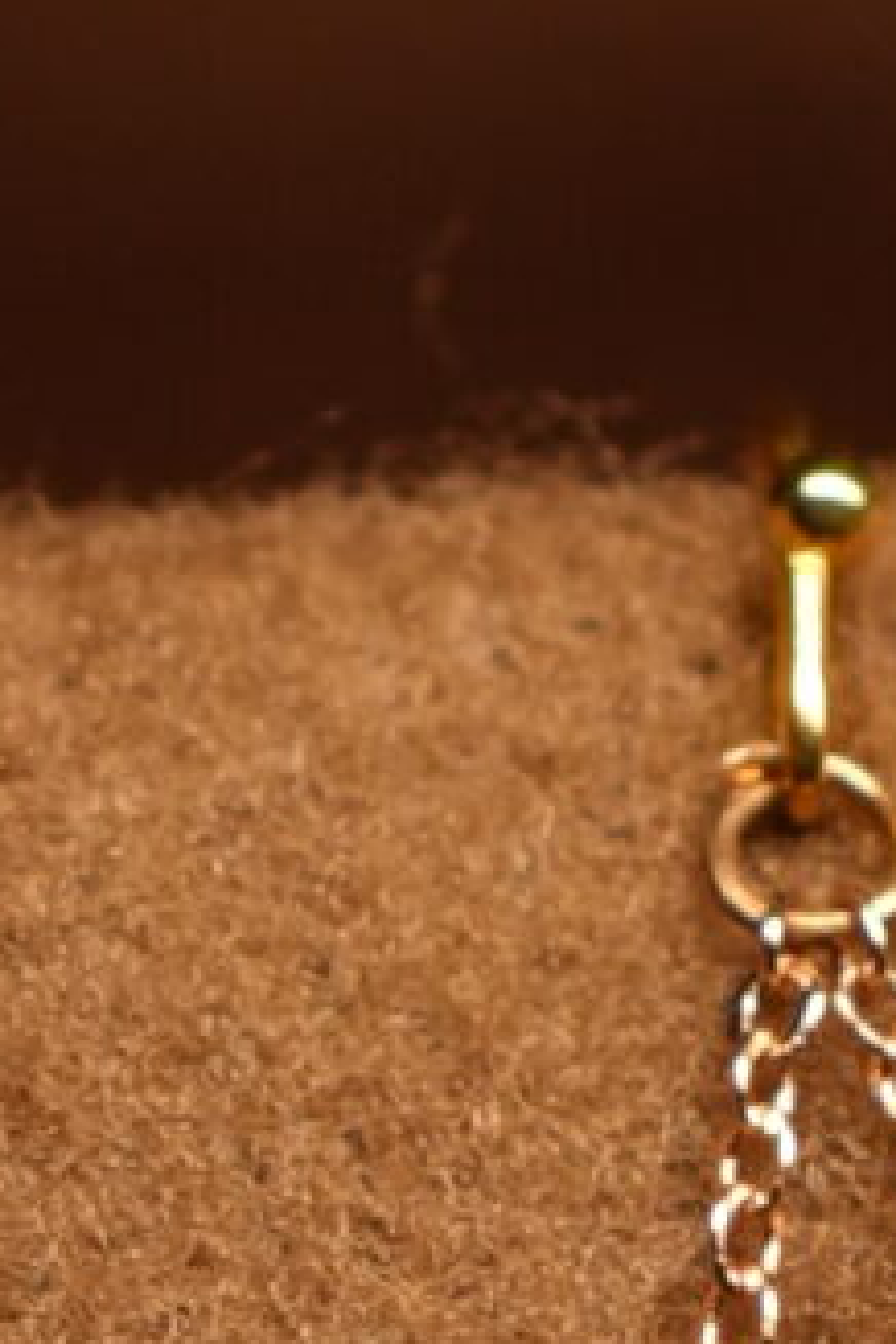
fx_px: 15193
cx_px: -602
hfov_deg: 3.4
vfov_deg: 5.0
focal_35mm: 407
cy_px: 2384
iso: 250
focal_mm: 35
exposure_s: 1/100
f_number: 4
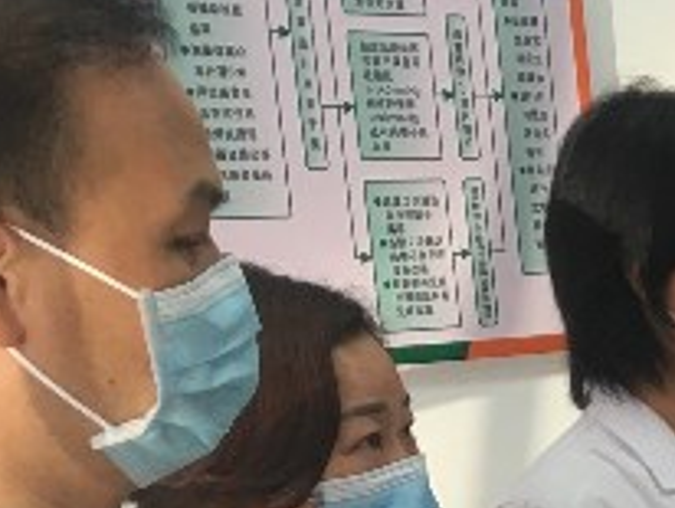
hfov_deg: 12.1
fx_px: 2811
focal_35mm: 144
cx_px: 1363
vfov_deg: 9.8
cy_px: 908
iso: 32
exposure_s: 1/17
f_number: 2.2
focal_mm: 4.15
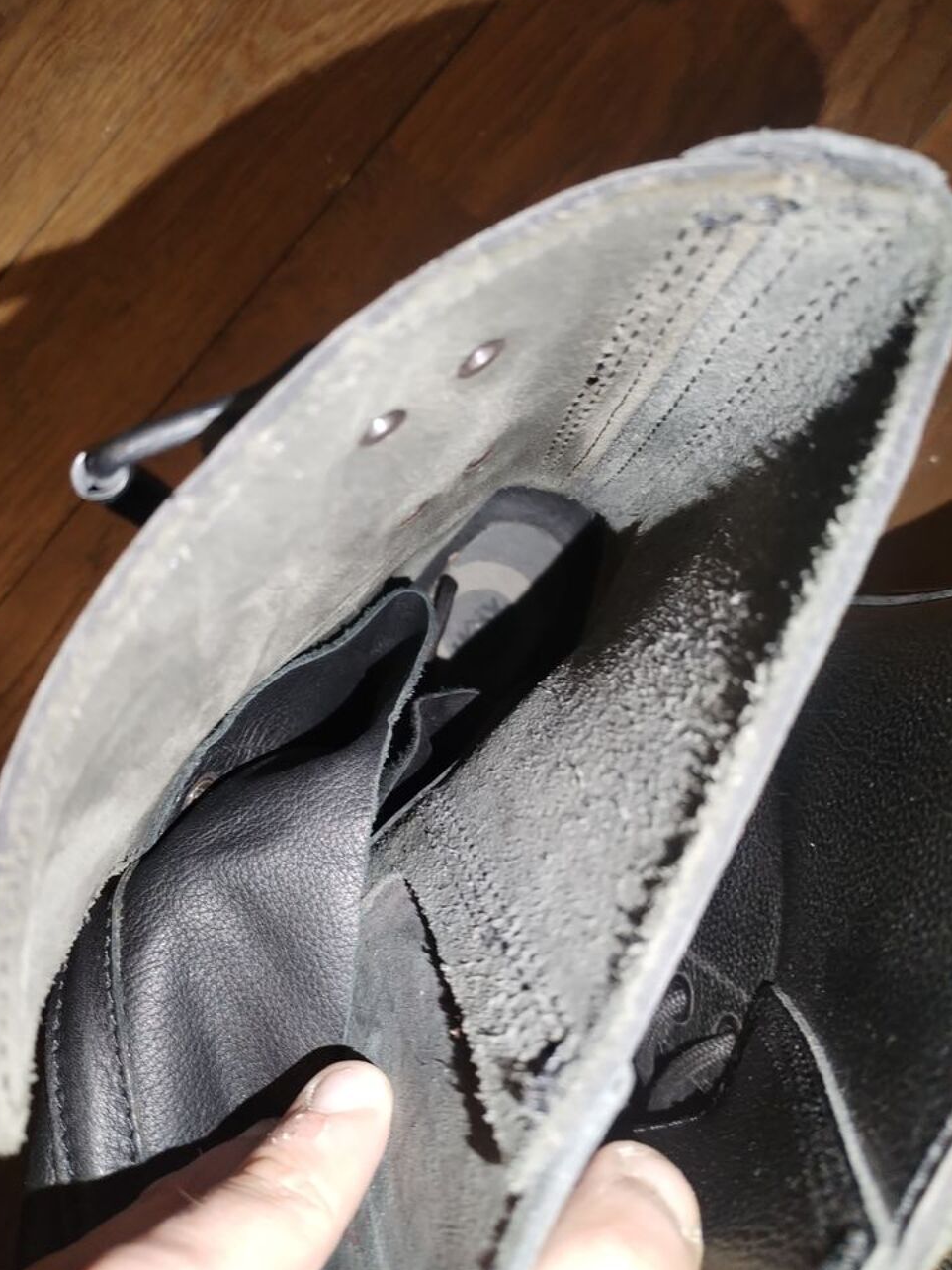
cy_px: 618
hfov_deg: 51.4
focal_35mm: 27
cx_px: 468
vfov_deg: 65.3
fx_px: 990
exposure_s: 1/33.3
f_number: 1.8
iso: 933
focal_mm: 4.75
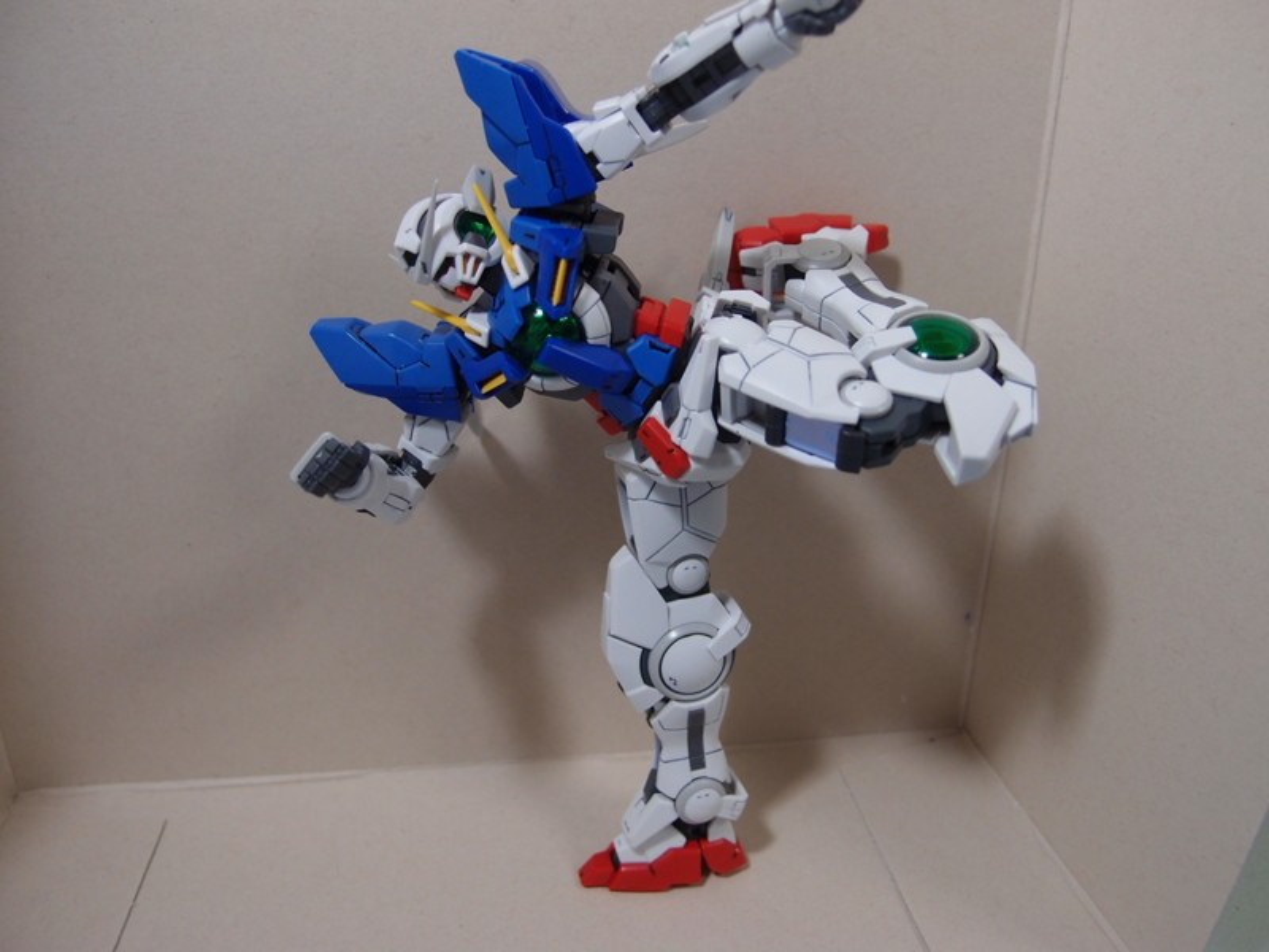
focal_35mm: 28
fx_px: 1026
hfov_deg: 63.4
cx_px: 634
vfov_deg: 49.7
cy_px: 476
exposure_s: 1/60
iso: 100
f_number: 2
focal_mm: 6
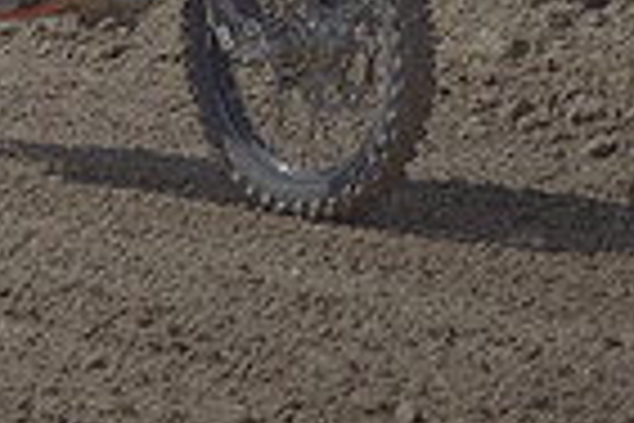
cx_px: -652
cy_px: -245
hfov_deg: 7.6
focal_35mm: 260
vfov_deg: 5.2
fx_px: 4579
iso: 800
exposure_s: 1/5000
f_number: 4
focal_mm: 63
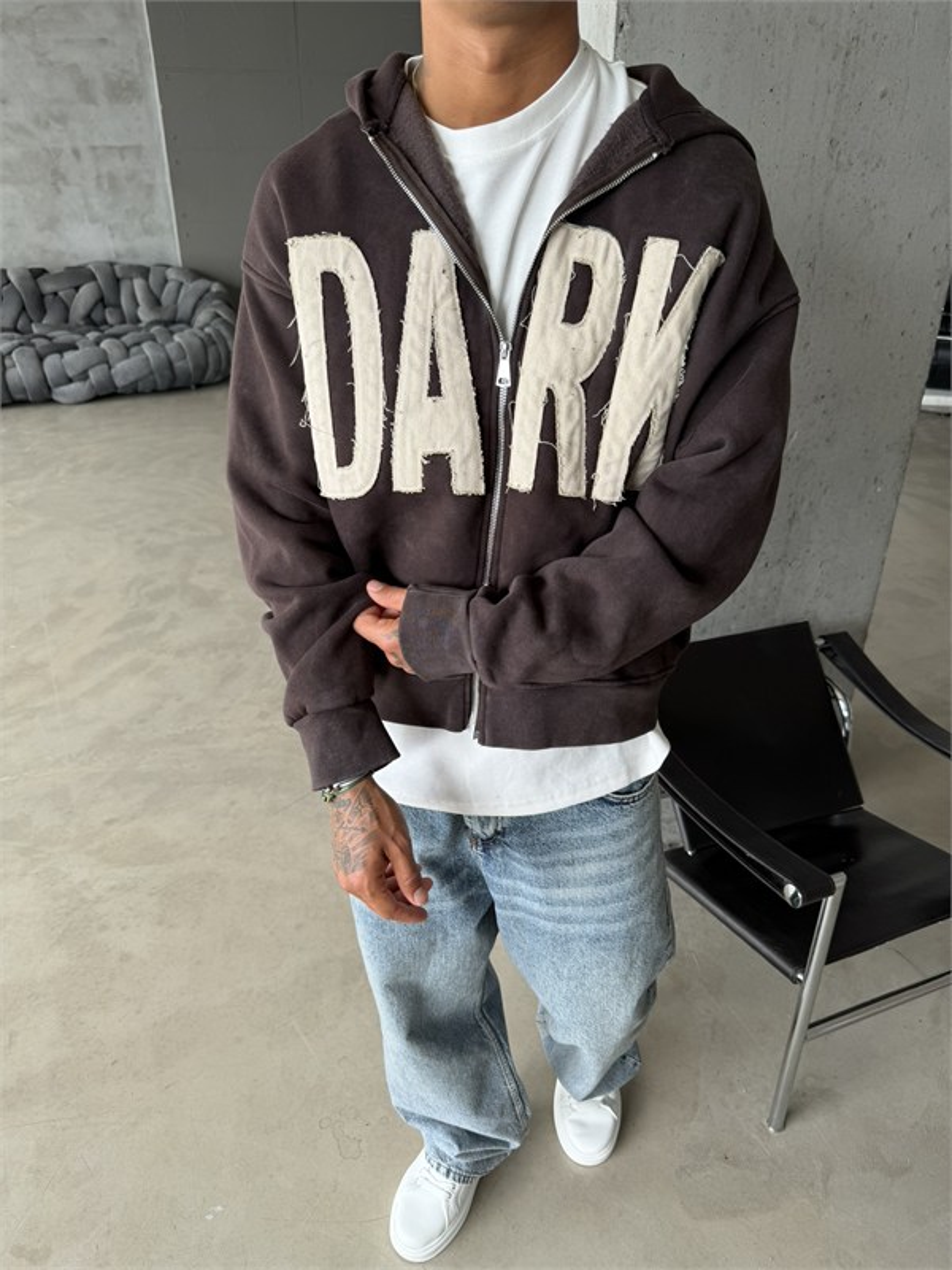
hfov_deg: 56.8
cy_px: 635
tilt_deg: -27.9
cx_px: 476
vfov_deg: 71.6
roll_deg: +0.0
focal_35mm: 24
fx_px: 880
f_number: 1.78
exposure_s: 1/129
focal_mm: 6.76
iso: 50
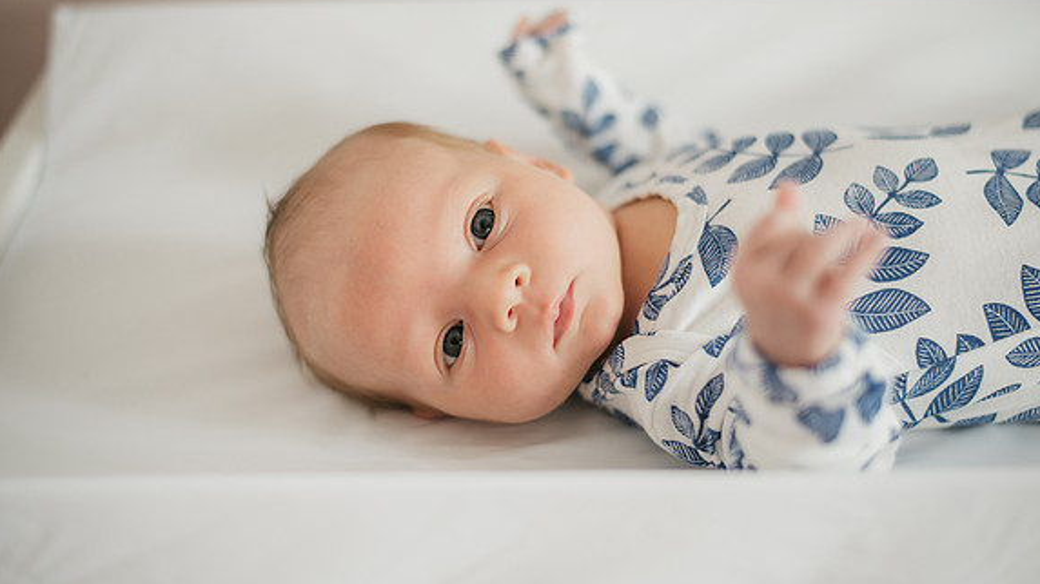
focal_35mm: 53
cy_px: 269
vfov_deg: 22.6
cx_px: 523
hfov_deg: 39.2
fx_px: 1461
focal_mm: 50
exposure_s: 1/160
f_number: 1.8
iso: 320
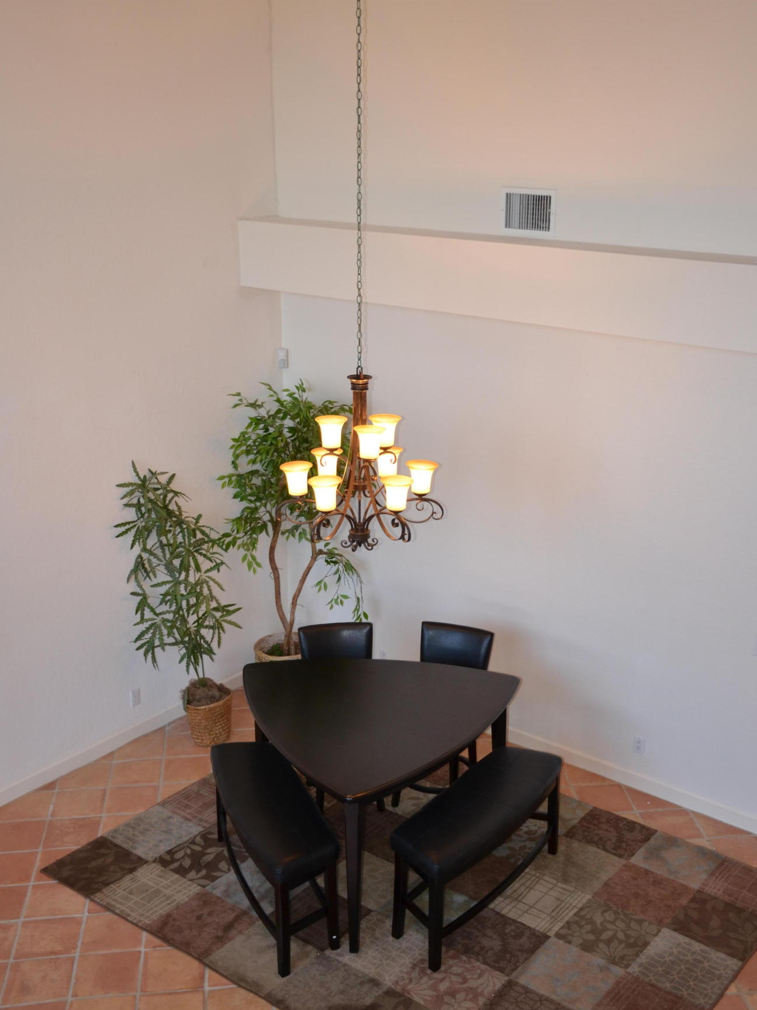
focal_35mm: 40
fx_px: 1166
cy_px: 512
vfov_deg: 46.8
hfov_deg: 36.0
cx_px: 386
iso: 450
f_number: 3.8
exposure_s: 1/60
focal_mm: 24
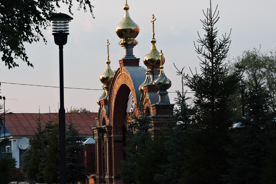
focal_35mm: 151
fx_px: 1157
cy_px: 81
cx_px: 138
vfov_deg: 9.1
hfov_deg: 13.6
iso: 100
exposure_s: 1/125
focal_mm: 25.9
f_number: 4.4
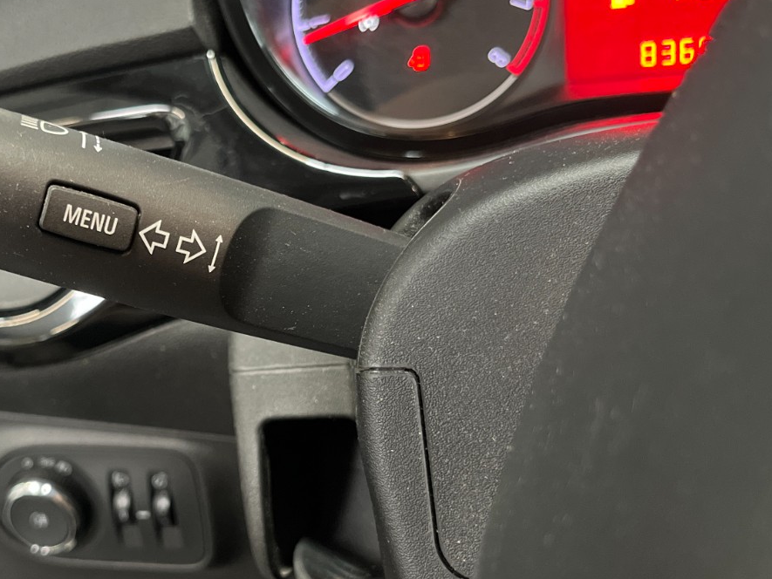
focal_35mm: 47
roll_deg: +9.7
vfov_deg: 30.9
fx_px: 1048
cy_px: 322
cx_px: 174
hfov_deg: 39.1
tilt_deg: -26.4
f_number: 1.6
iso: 500
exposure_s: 1/33
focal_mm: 5.1
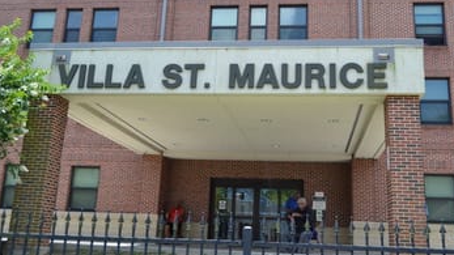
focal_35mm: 42
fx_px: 501
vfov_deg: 28.4
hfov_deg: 48.7
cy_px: 82
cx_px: 249
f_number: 4
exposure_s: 1/800
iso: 400
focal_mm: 23
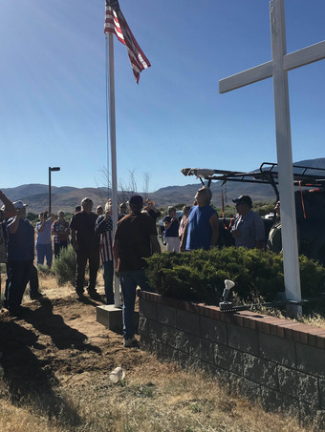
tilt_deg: +6.8
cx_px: 115
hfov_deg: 34.9
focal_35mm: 41
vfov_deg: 45.2
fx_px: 513
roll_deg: +0.9
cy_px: 152
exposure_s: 1/2849
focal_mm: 4.15
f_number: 2.2
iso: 25
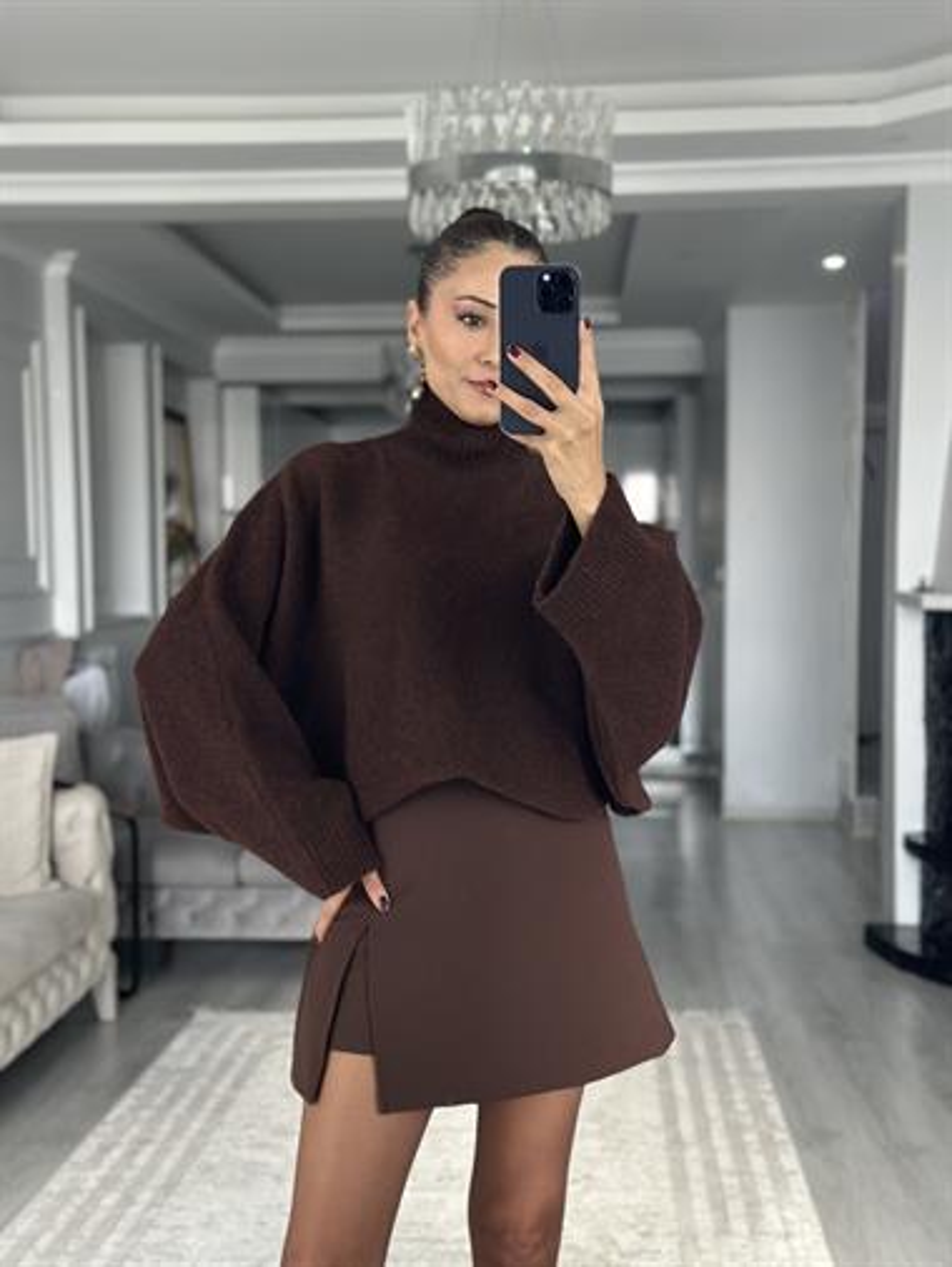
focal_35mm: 48
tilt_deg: -18.8
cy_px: 634
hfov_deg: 30.3
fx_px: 1759
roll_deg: +0.6
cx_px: 476
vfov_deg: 39.6
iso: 200
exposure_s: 1/60
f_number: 1.78
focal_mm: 6.86
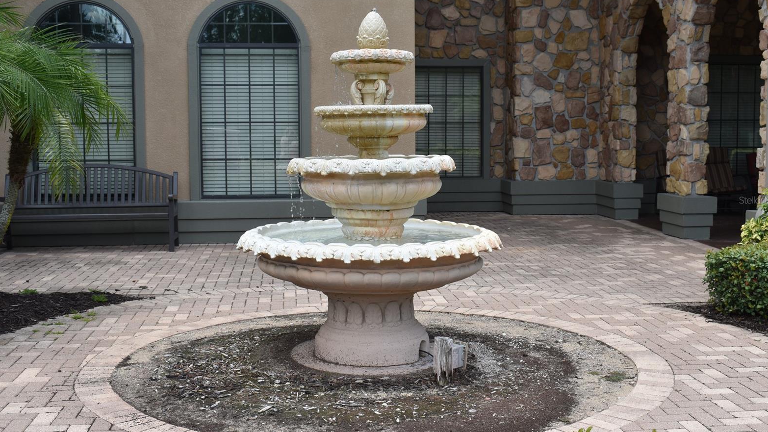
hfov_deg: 44.1
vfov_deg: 25.7
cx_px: 390
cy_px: 200
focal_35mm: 47
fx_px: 948
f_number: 8
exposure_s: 1/250
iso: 200
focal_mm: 29
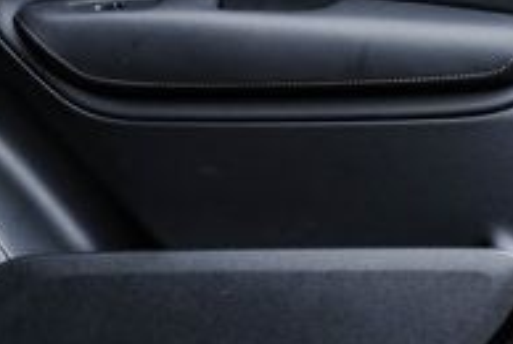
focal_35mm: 79
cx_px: 153
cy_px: -17
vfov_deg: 16.9
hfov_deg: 25.4
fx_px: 1127
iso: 800
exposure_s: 1/160
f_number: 4
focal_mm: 24
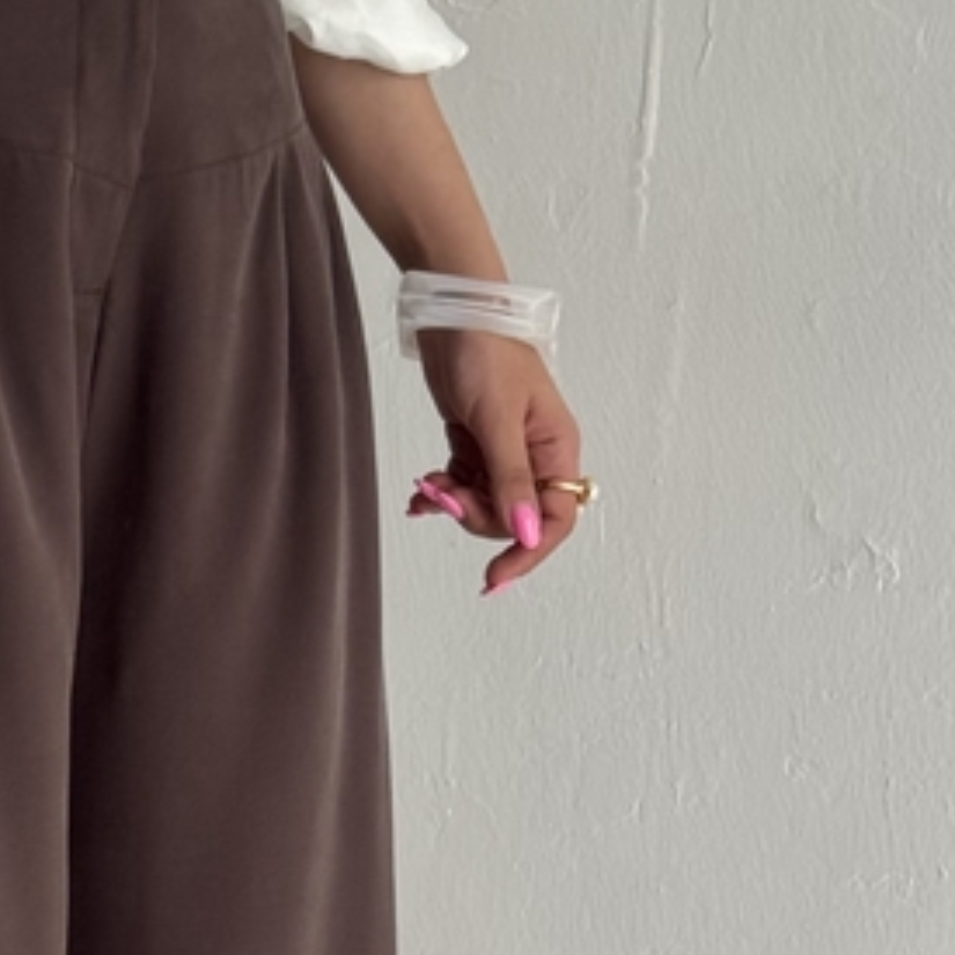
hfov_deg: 12.0
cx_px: -3
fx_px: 4495
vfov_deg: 11.9
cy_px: 1054
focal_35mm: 144
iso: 100
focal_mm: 6.76
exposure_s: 1/134
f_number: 1.78
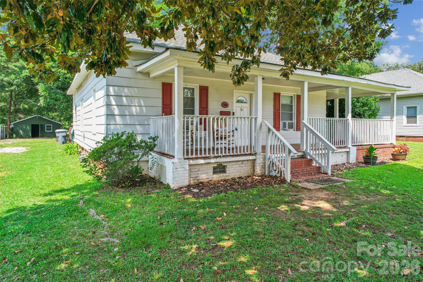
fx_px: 258
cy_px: 141
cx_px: 212
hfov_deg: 78.6
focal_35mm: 22
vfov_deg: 57.2
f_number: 2.8
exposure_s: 1/80
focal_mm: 8.4
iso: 100
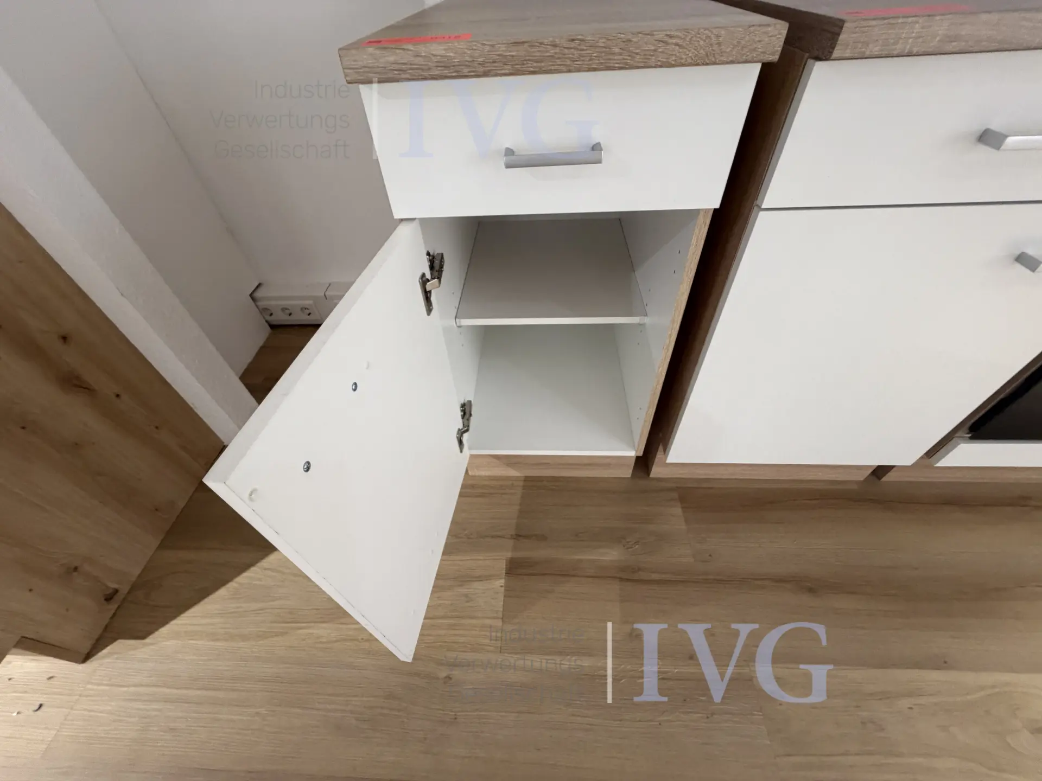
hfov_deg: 102.1
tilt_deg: -45.2
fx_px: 421
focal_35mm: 14
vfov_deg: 85.7
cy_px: 390
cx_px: 521
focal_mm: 2.22
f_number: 2.2
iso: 250
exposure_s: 1/100
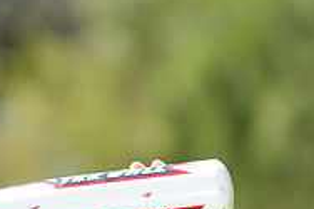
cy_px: 258
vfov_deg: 2.5
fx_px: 4828
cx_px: -130
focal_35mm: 554
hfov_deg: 3.7
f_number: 3.5
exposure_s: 1/1000
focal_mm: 120
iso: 200
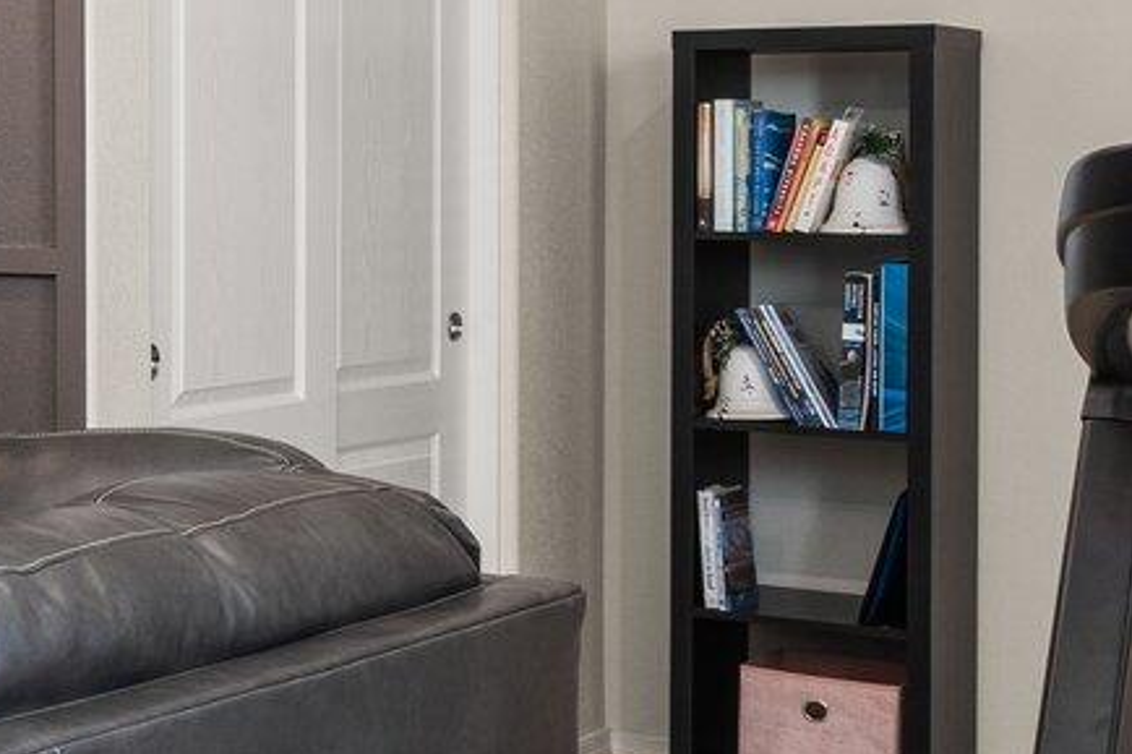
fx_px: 2672
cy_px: 168
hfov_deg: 18.6
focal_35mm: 85
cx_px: -910
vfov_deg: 16.0
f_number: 9
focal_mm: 18
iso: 250
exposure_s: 1/1.67
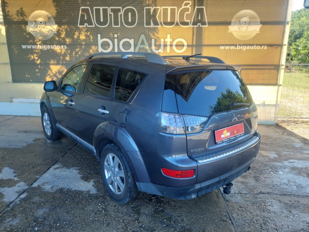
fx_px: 223
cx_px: 154
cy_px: 116
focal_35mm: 25
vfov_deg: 54.9
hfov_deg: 69.4
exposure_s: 1/120
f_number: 1.8
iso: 50
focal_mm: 5.23
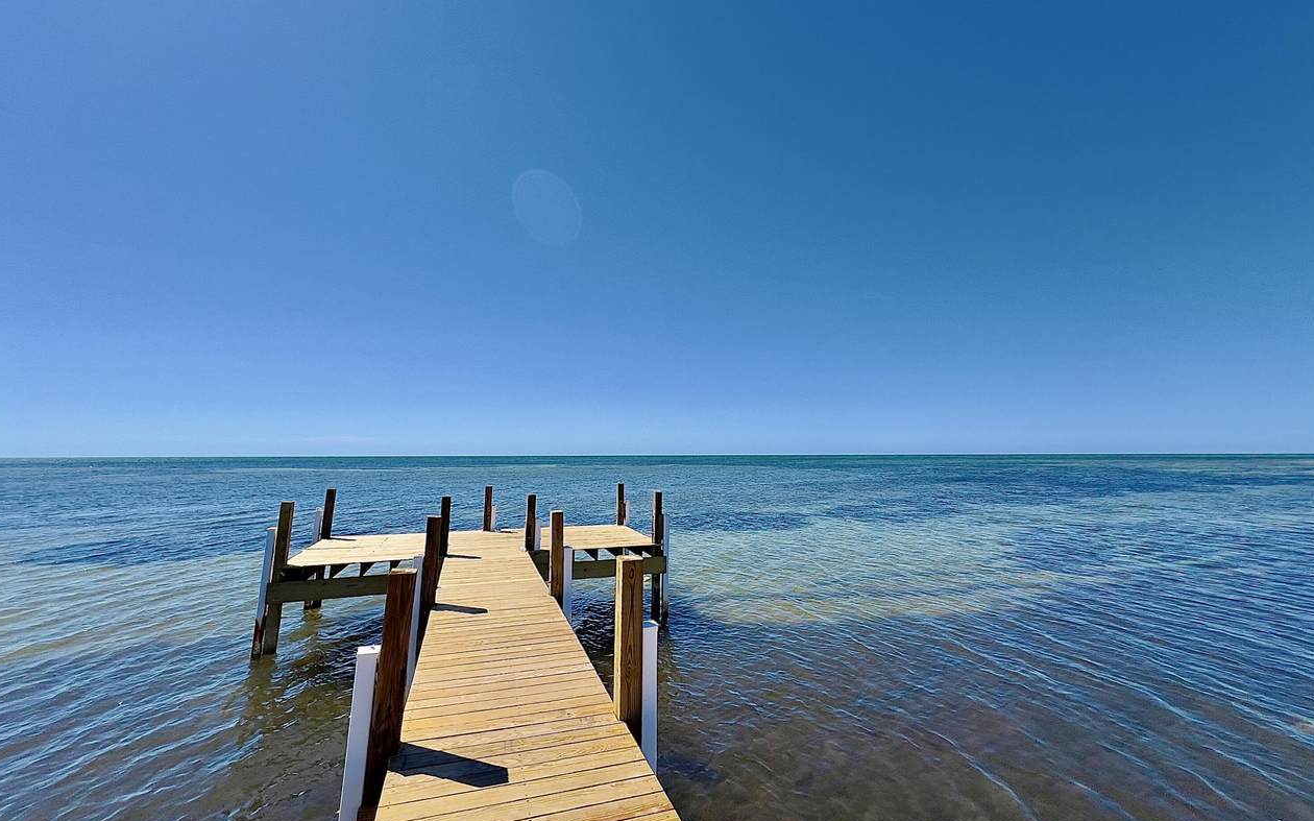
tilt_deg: +10.1
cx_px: 658
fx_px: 501
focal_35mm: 14
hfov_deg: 105.3
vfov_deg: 78.1
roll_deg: +0.7
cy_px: 351
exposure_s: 1/2950
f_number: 1.8
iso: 32
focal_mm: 1.57
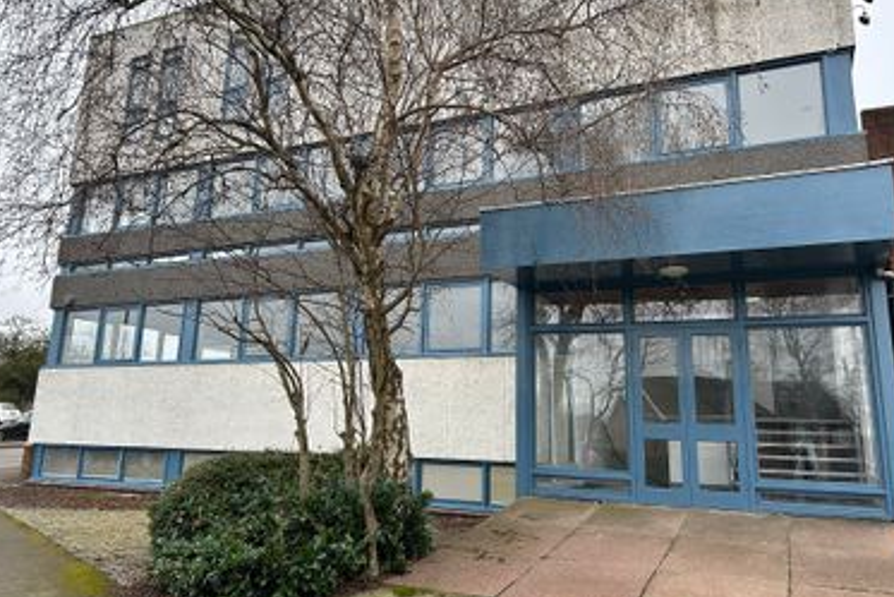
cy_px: 264
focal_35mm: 29
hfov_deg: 63.6
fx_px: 720
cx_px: 441
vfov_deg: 44.9
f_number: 1.5
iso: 50
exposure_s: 1/121
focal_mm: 5.7
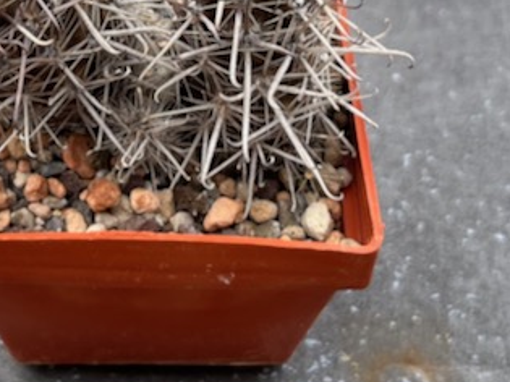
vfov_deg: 20.6
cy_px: -92
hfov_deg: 29.1
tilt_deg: -45.1
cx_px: 152
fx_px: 972
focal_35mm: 66
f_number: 1.6
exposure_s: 1/816
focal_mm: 5.1
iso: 50
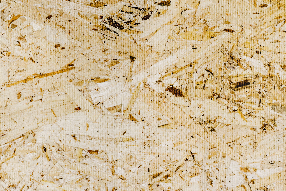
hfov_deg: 11.6
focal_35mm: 176
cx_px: 283
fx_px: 1398
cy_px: 163
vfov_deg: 7.8
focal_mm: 62
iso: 320
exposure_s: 1/6
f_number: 14
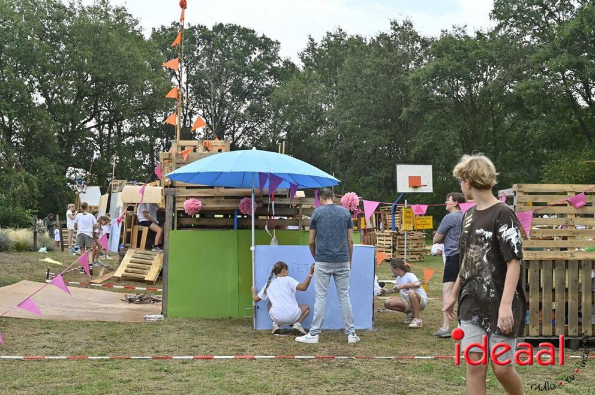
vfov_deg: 26.9
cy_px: 198
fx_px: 825
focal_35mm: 50
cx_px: 298
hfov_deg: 39.6
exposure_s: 1/200
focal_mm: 50
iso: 200
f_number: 7.1
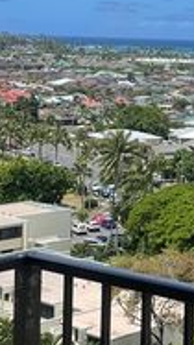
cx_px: 399
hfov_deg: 10.8
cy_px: 86
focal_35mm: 101
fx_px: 925
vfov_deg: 21.0
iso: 32
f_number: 1.6
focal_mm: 4.2
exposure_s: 1/4651
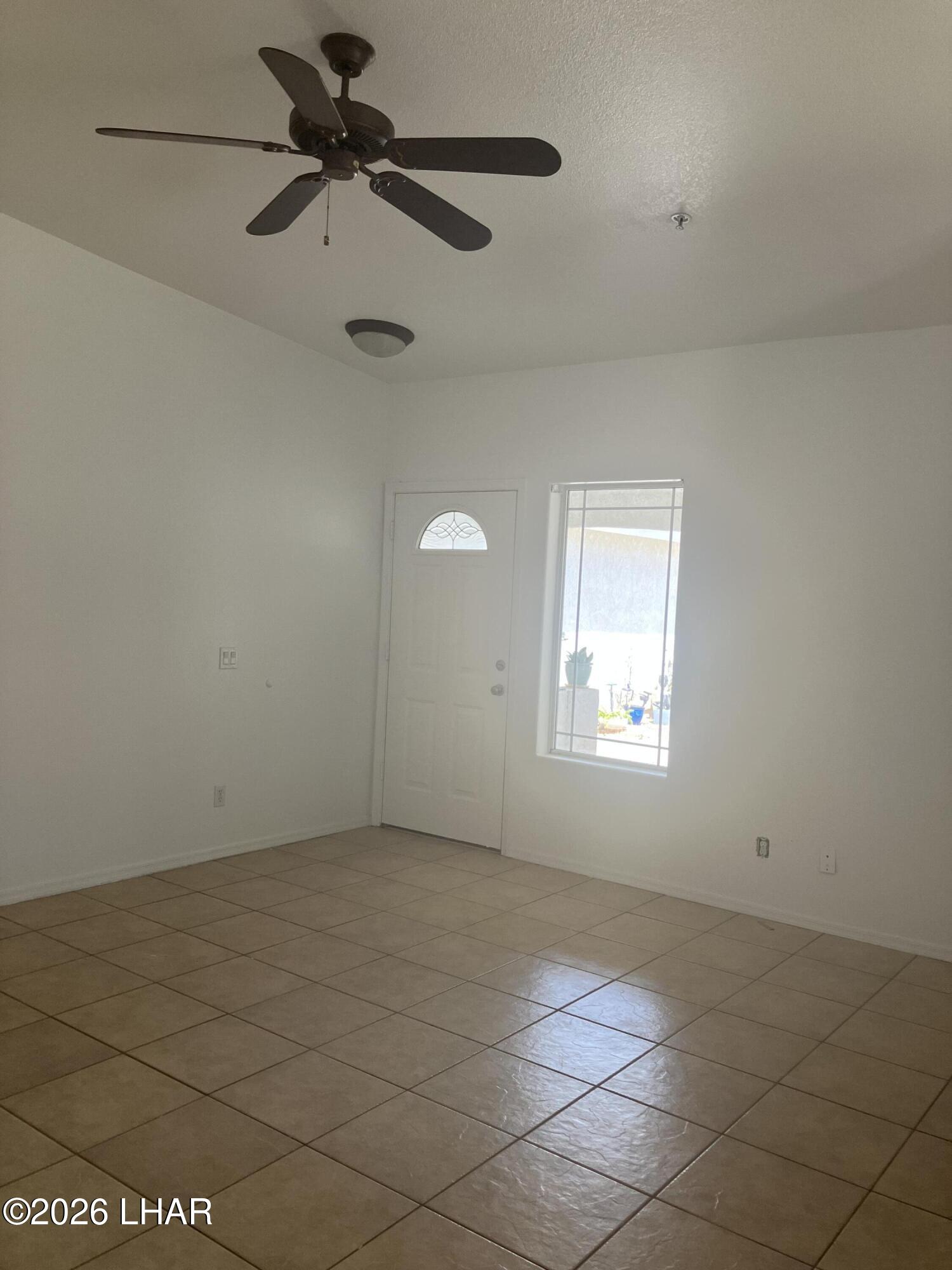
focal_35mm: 28
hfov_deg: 49.7
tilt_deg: -0.1
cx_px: 476
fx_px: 1027
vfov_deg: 63.4
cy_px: 635
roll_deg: -1.0
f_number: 1.8
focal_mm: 3.99
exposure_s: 1/121
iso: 64
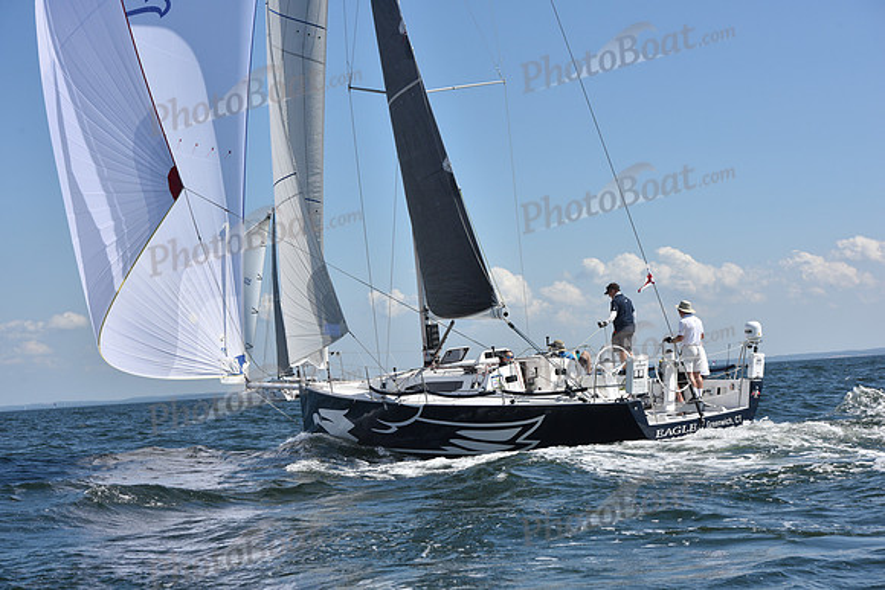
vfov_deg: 19.5
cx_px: 442
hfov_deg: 28.8
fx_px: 1721
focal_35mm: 70
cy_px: 295
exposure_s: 1/1250
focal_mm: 70
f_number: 9
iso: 320
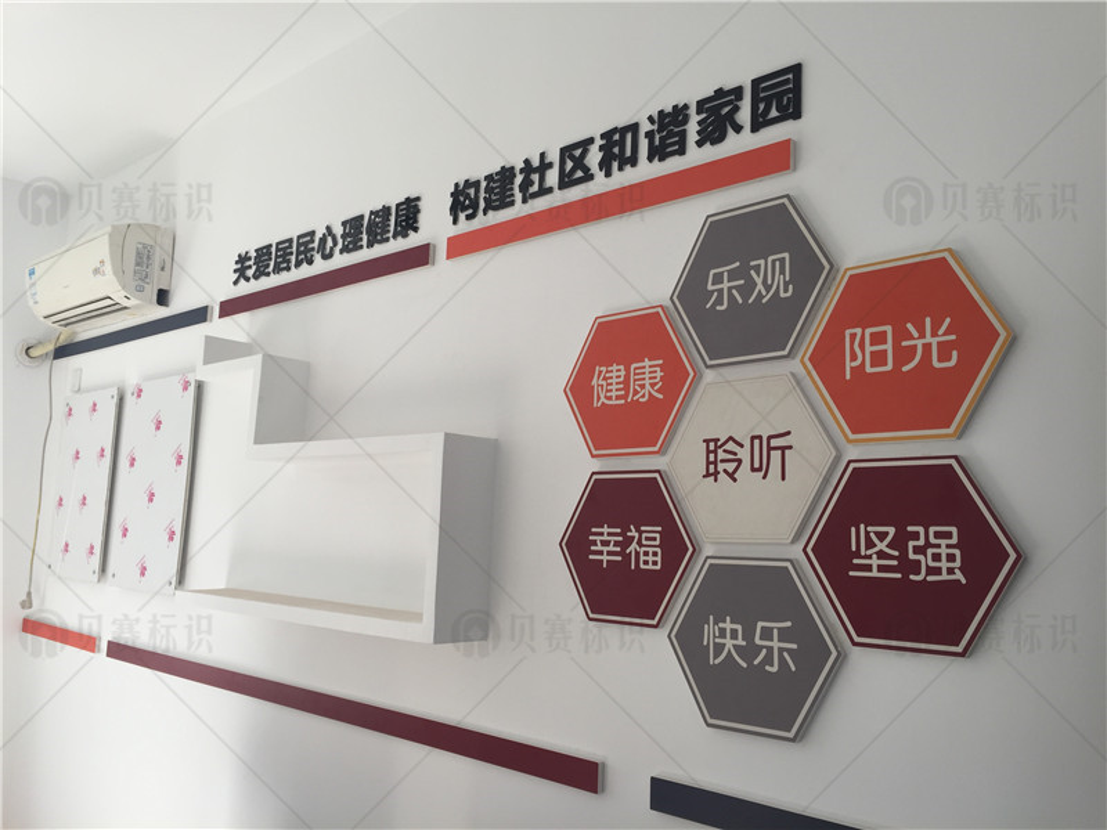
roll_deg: -3.6
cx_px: 554
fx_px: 927
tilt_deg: +7.2
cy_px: 415
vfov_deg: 48.2
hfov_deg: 61.7
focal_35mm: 29
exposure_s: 1/50
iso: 32
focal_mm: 4.15
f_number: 2.2
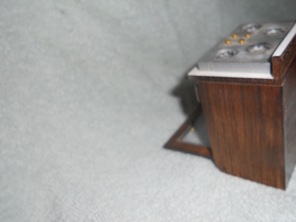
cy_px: 111
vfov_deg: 44.2
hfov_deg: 56.8
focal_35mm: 32
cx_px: 148
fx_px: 274
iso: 80
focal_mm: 5.8
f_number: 8.8
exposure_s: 1/25
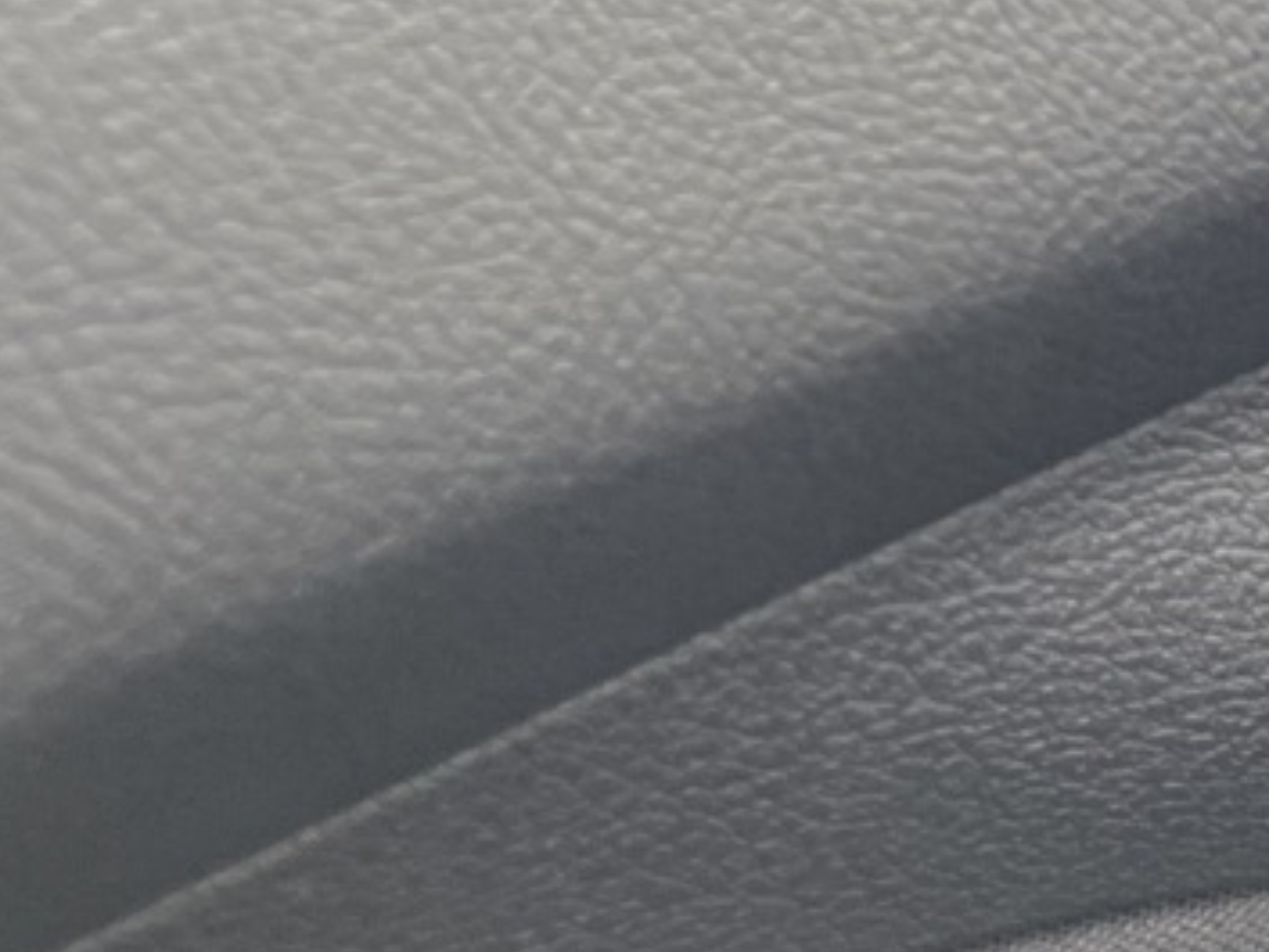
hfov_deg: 15.9
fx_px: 3887
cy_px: 1247
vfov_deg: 13.5
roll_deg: -1.7
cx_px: 2254
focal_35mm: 106
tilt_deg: -35.0
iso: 125
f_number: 1.6
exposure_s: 1/120
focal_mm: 4.2
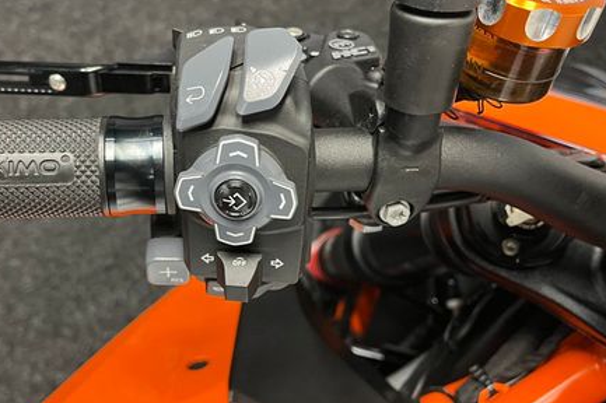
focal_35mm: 40
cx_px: 228
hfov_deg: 48.1
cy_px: 169
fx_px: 673
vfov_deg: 33.3
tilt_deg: -56.4
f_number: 1.6
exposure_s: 1/50
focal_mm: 5.1
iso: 500
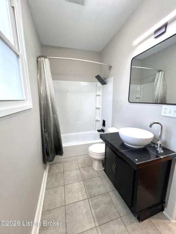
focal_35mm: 13
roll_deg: +0.4
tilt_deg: -10.4
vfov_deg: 106.2
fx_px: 88
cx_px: 88
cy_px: 117
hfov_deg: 89.9
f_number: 1.8
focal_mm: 1.57
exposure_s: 1/120
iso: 160
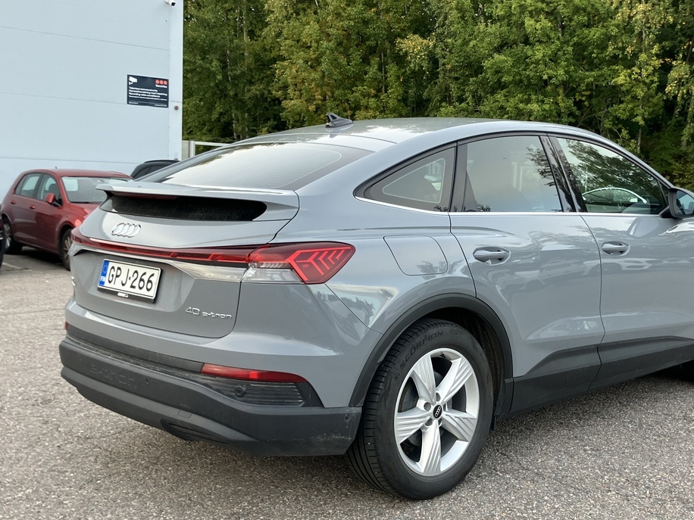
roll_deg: +1.7
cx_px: 414
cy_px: 279
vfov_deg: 32.9
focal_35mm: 44
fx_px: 882
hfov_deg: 42.7
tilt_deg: -0.5
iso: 40
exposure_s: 1/121
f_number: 1.8
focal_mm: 3.99
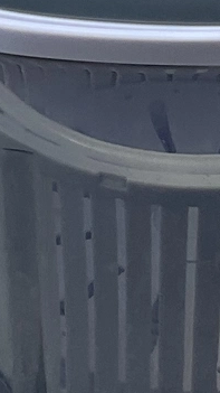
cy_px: 20
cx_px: 194
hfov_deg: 6.7
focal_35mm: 180
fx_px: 1870
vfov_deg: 11.9
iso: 25
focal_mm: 3
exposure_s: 1/1577
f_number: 1.8
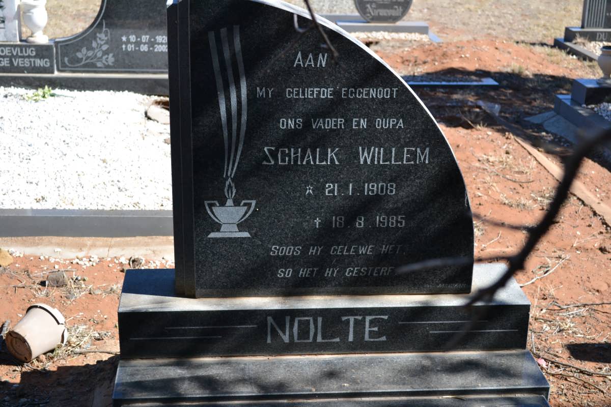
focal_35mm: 54
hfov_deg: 36.9
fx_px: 916
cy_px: 204
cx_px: 306
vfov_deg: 25.1
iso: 180
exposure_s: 1/125
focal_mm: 36
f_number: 5.6
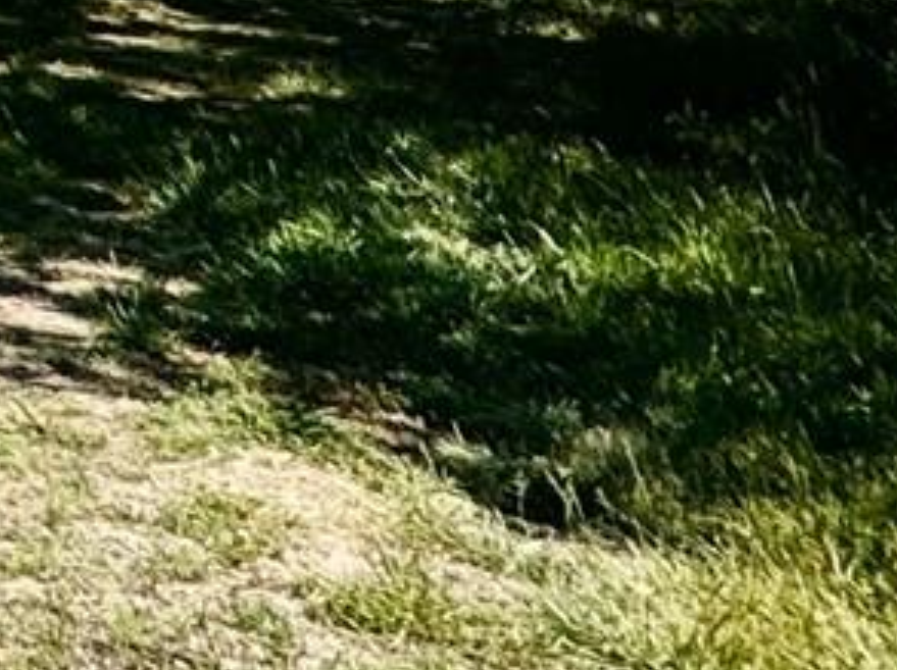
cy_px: -844
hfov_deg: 10.8
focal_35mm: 98
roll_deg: +2.4
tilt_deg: +9.1
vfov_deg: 12.4
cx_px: -1947
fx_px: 2536
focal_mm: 2.22
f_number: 2.2
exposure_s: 1/1880
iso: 50
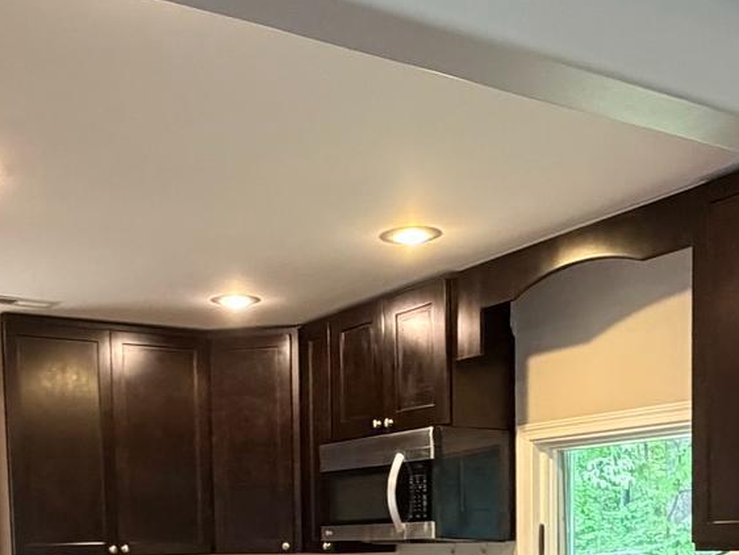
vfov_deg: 25.9
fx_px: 1089
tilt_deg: -5.0
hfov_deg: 37.4
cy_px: 648
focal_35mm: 51
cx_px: 320
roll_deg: +2.0
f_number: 2.2
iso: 640
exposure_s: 1/60
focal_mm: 2.22
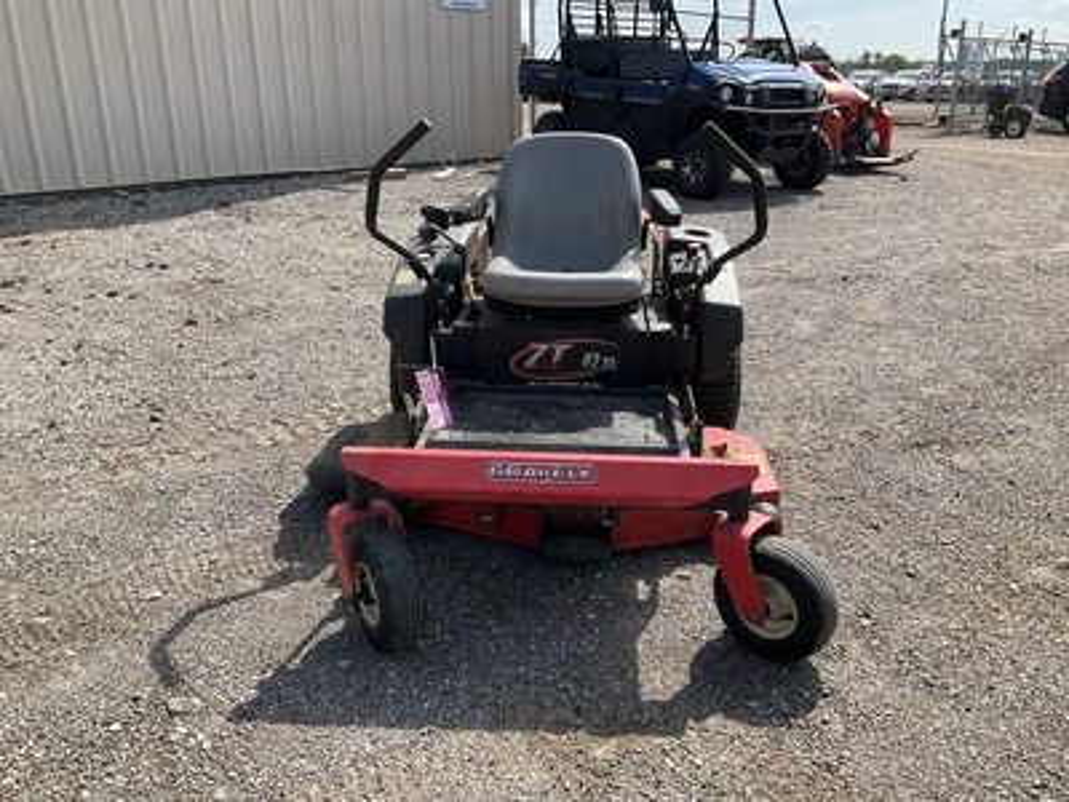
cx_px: 534
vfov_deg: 48.2
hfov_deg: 61.7
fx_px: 896
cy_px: 401
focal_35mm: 29
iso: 25
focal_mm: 3
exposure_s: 1/1144
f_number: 1.8
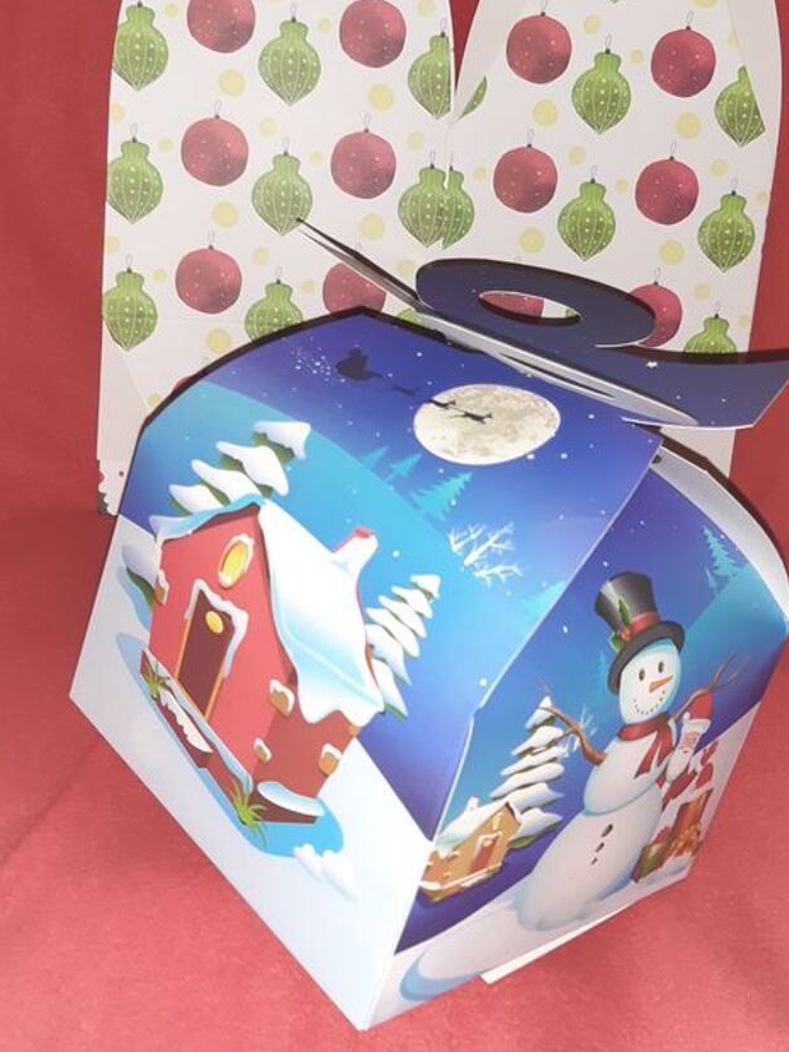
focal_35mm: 42
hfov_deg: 34.3
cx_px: 449
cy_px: 381
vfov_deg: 44.3
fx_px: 1276
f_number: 1.7
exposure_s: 1/20
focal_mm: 3.92
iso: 500
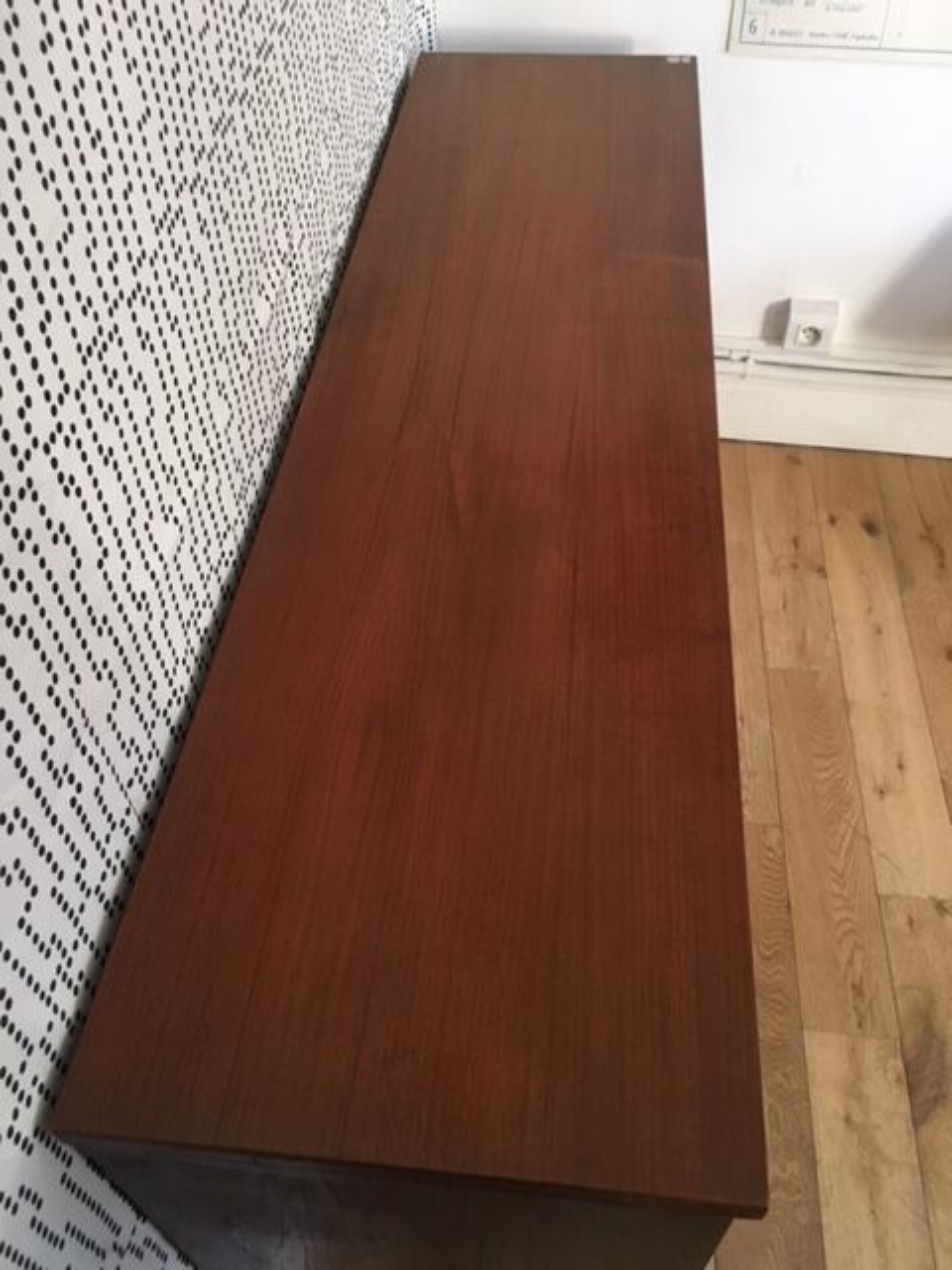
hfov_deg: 48.2
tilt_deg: -47.0
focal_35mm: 29
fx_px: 1063
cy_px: 635
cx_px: 476
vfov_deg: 61.7
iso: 200
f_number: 2.2
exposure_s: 1/33
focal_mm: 4.15
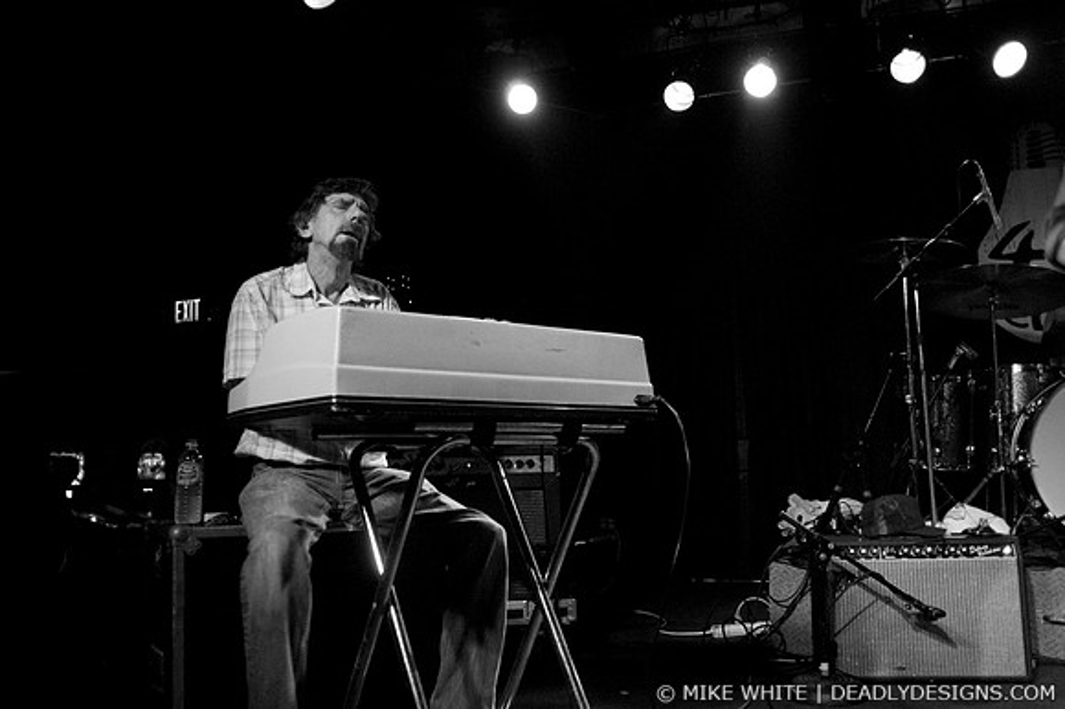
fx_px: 887
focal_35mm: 30
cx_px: 532
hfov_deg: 62.0
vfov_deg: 43.6
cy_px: 354
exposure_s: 1/25
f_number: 2.8
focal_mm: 20
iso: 800
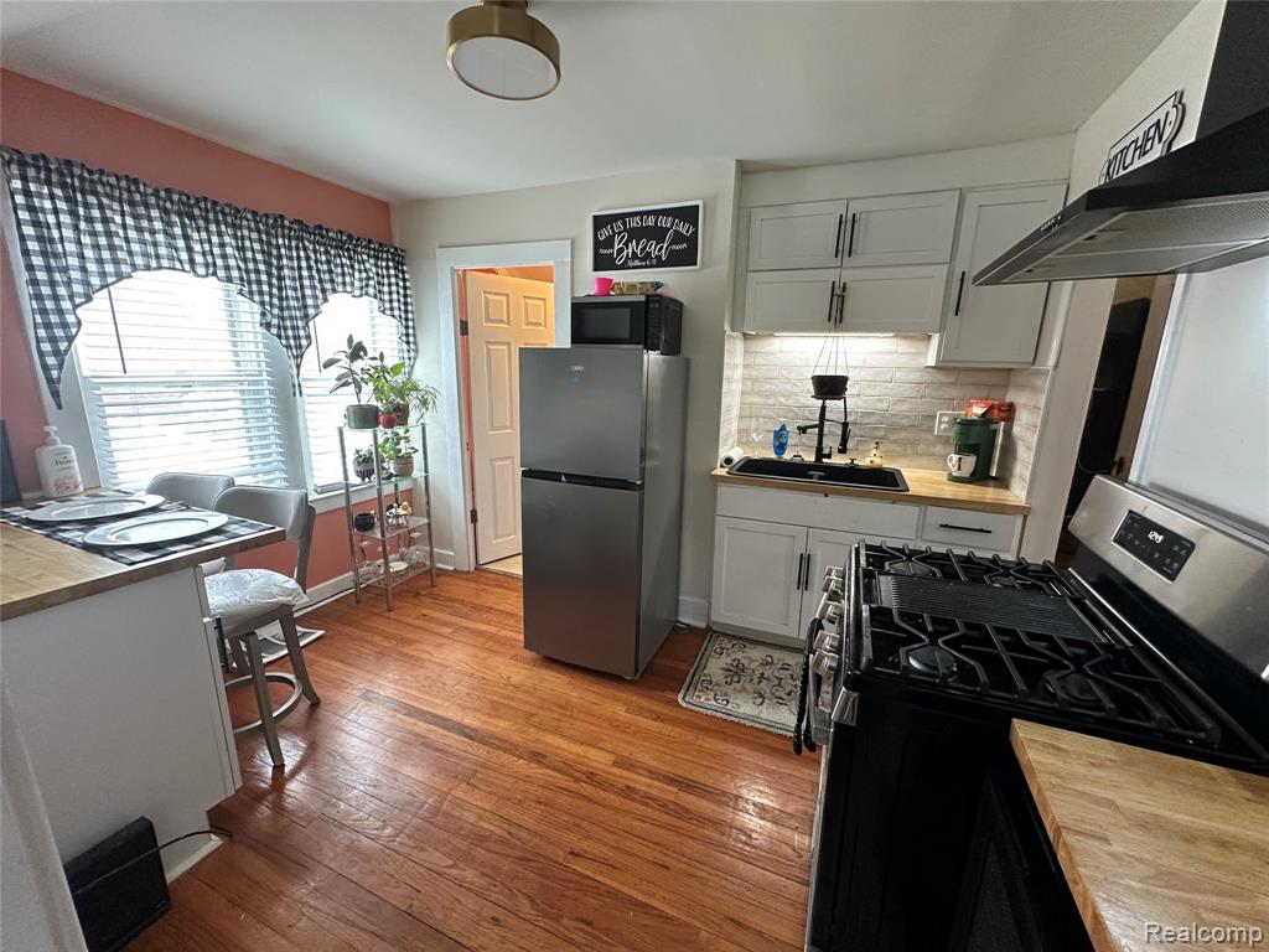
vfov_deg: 85.7
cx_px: 634
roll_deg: -1.1
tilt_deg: -12.2
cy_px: 476
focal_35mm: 14
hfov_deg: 102.1
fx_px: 513
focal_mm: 2.22
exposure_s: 1/120
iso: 200
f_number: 2.2
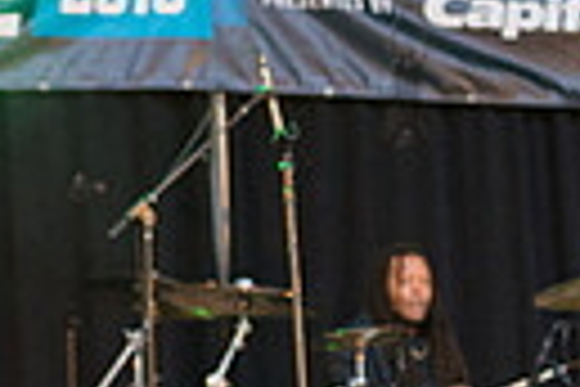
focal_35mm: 162
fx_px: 2610
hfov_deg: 12.3
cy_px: 286
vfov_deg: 8.5
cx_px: -175
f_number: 2
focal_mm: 35
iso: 2500
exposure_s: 1/640
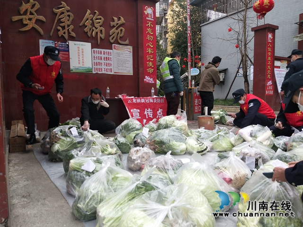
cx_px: 152
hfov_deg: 67.3
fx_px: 228
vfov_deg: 53.1
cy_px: 114
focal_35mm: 26
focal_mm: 3.88
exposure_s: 1/50
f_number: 2
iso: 80
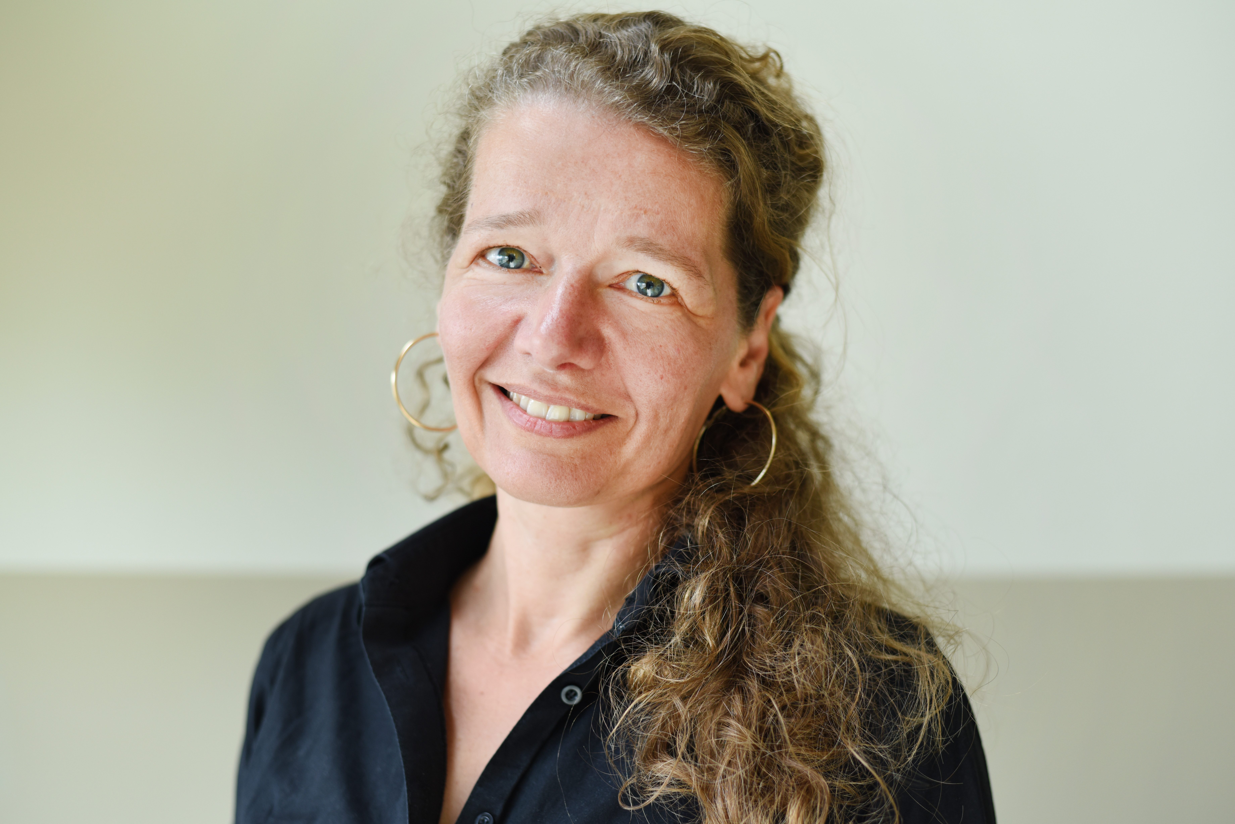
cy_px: 412
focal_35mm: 50
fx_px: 1716
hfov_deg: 39.6
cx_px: 618
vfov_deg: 27.0
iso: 400
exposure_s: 1/160
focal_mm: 50
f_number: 2.8
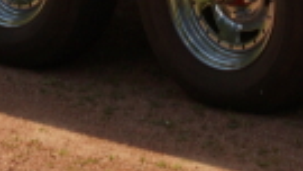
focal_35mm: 280
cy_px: -310
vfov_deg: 4.2
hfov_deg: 7.6
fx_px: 2250
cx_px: 366
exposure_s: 1/160
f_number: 6.3
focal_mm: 24
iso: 100
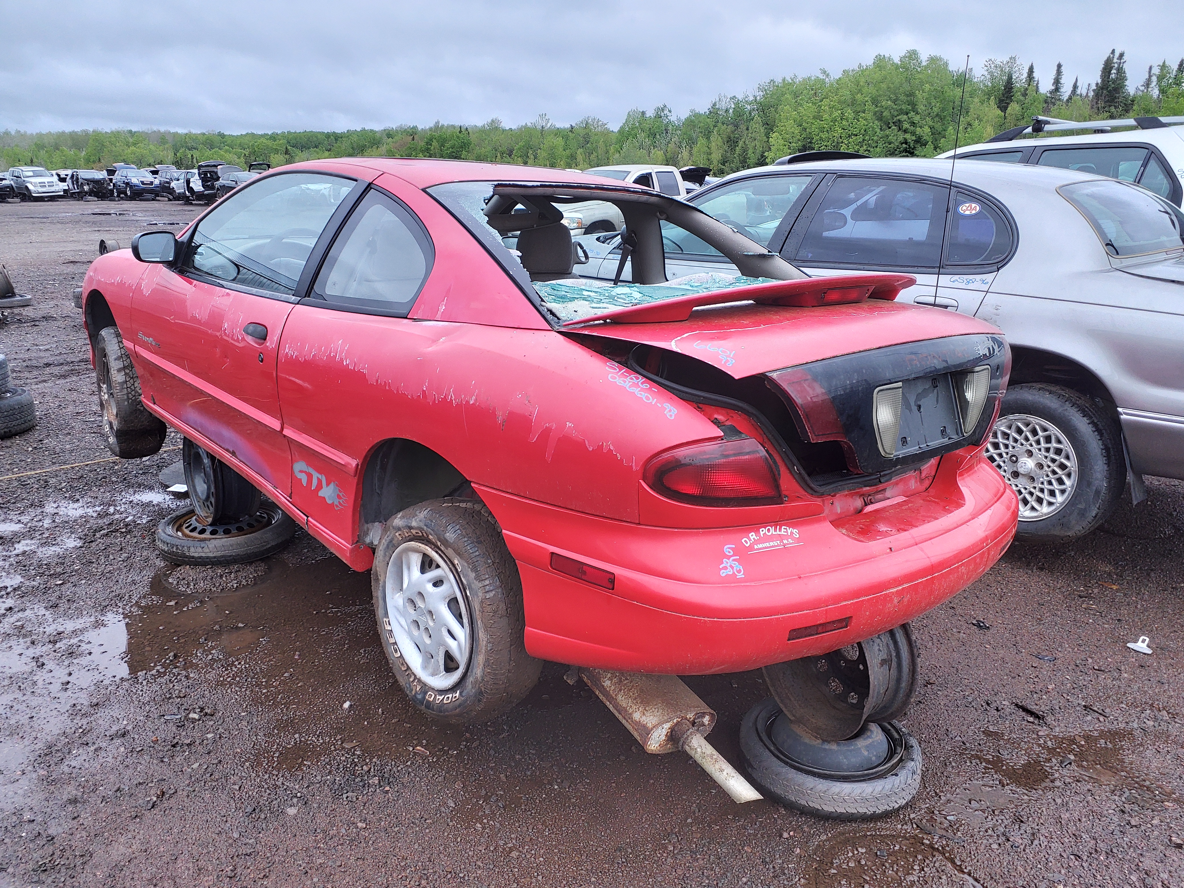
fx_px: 889
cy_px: 444
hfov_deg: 67.3
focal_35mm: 26
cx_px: 592
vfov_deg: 53.1
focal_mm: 3.58
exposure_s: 1/120
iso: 64
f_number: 1.9
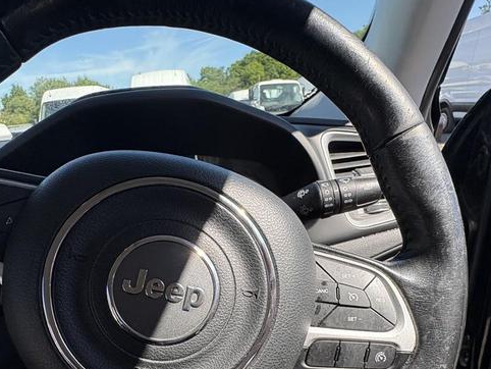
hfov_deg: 67.3
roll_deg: +11.7
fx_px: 369
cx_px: 238
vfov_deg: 49.6
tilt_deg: -21.1
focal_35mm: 26
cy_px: 302
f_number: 2.2
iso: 50
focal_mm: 2.22
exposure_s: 1/464
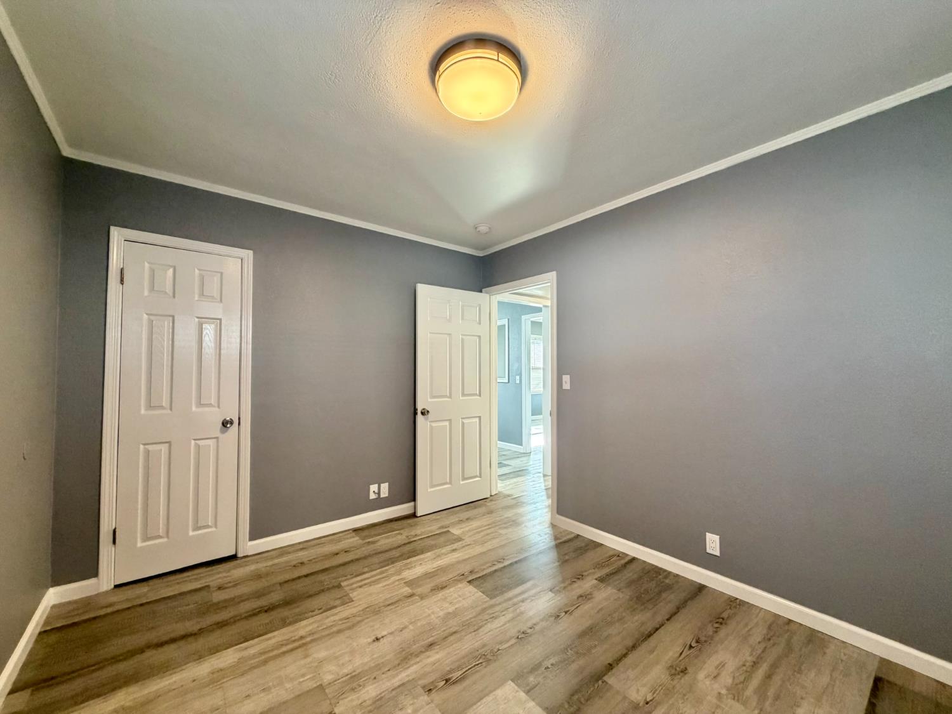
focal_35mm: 14
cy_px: 357
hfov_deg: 102.1
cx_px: 476
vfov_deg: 85.7
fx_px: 385
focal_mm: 2.22
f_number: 2.2
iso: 320
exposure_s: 1/60
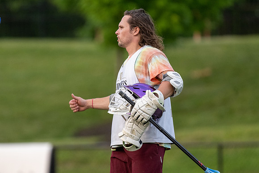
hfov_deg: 2.9
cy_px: 55
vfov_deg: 1.9
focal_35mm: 720
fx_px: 5179
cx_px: 119
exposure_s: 1/1000
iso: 2500
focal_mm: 500
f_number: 5.6
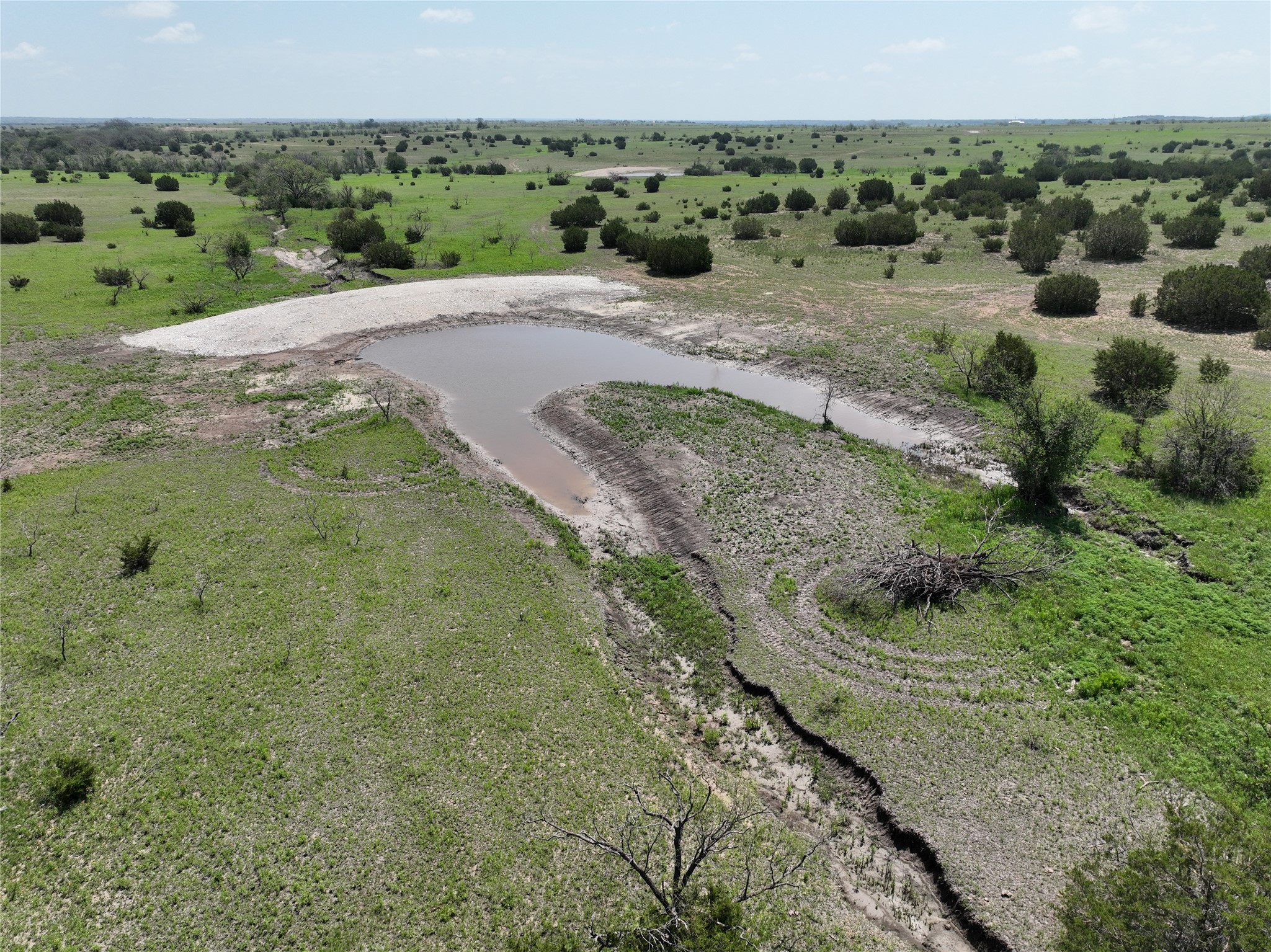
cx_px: 636
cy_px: 476
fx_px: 881
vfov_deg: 56.8
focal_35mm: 24
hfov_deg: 71.6
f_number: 2.8
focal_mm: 12.29
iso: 120
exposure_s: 1/2000
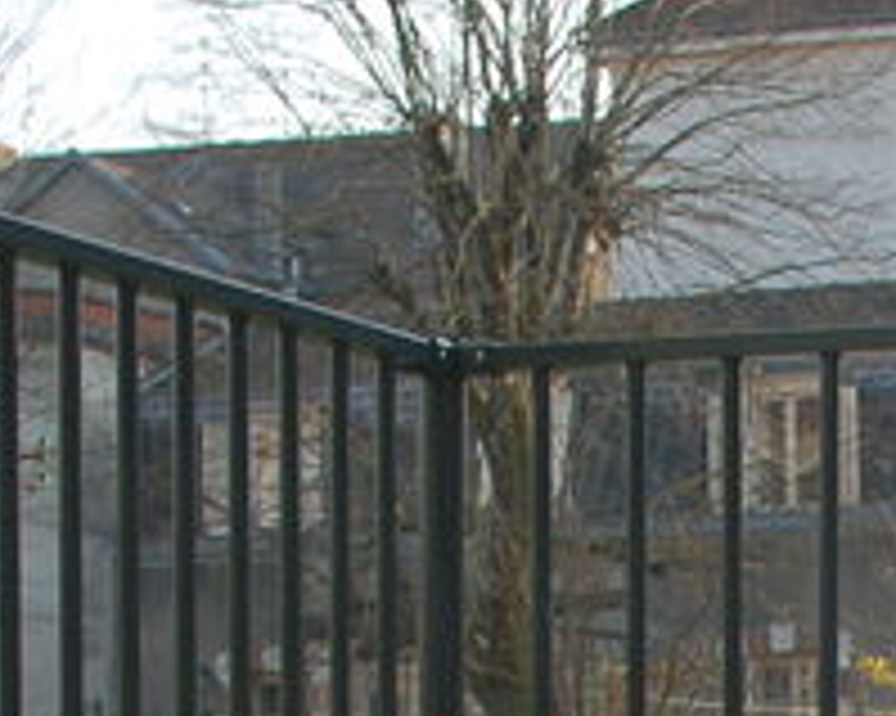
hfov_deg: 11.0
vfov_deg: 8.7
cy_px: 1308
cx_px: 1216
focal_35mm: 170
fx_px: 4506
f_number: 6.3
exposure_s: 1/160
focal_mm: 24
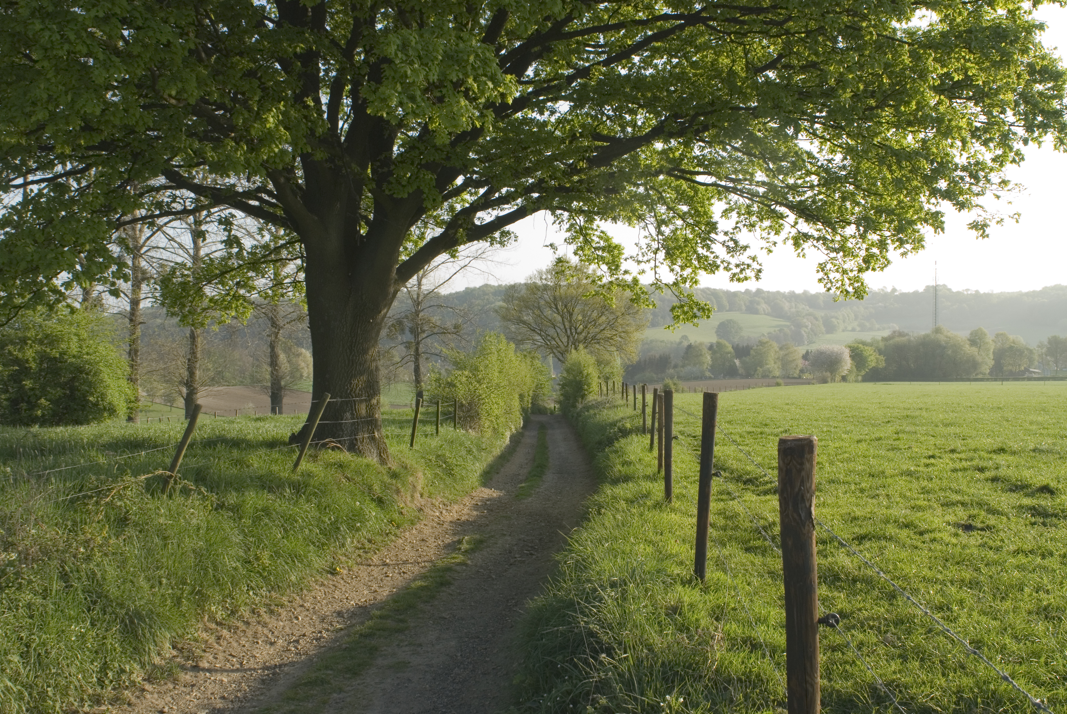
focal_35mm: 30
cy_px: 357
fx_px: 890
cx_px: 534
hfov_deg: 61.9
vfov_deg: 43.7
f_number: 11
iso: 200
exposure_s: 1/60
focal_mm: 20
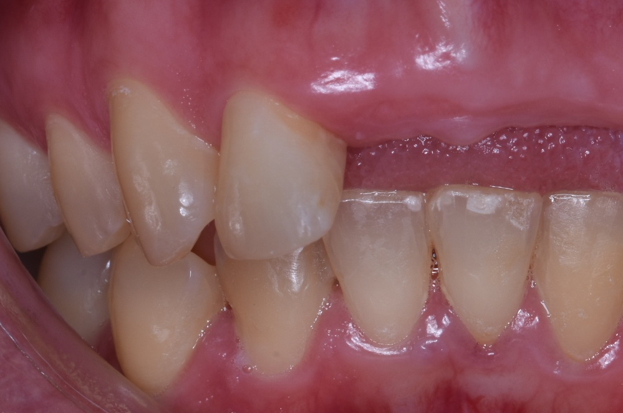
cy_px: 200
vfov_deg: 4.8
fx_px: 4904
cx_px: 490
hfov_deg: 7.3
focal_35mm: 284
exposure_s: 1/160
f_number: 22
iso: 100
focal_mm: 105
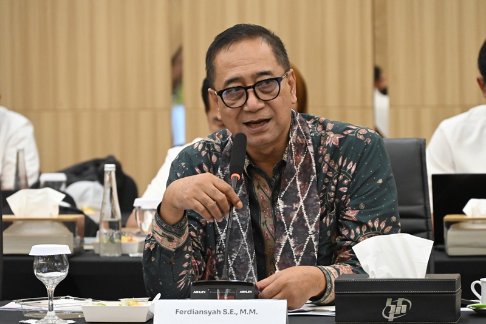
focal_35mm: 200
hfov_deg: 10.3
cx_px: 243
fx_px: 2701
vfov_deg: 6.9
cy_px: 162
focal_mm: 200
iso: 8000
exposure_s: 1/125
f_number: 7.1
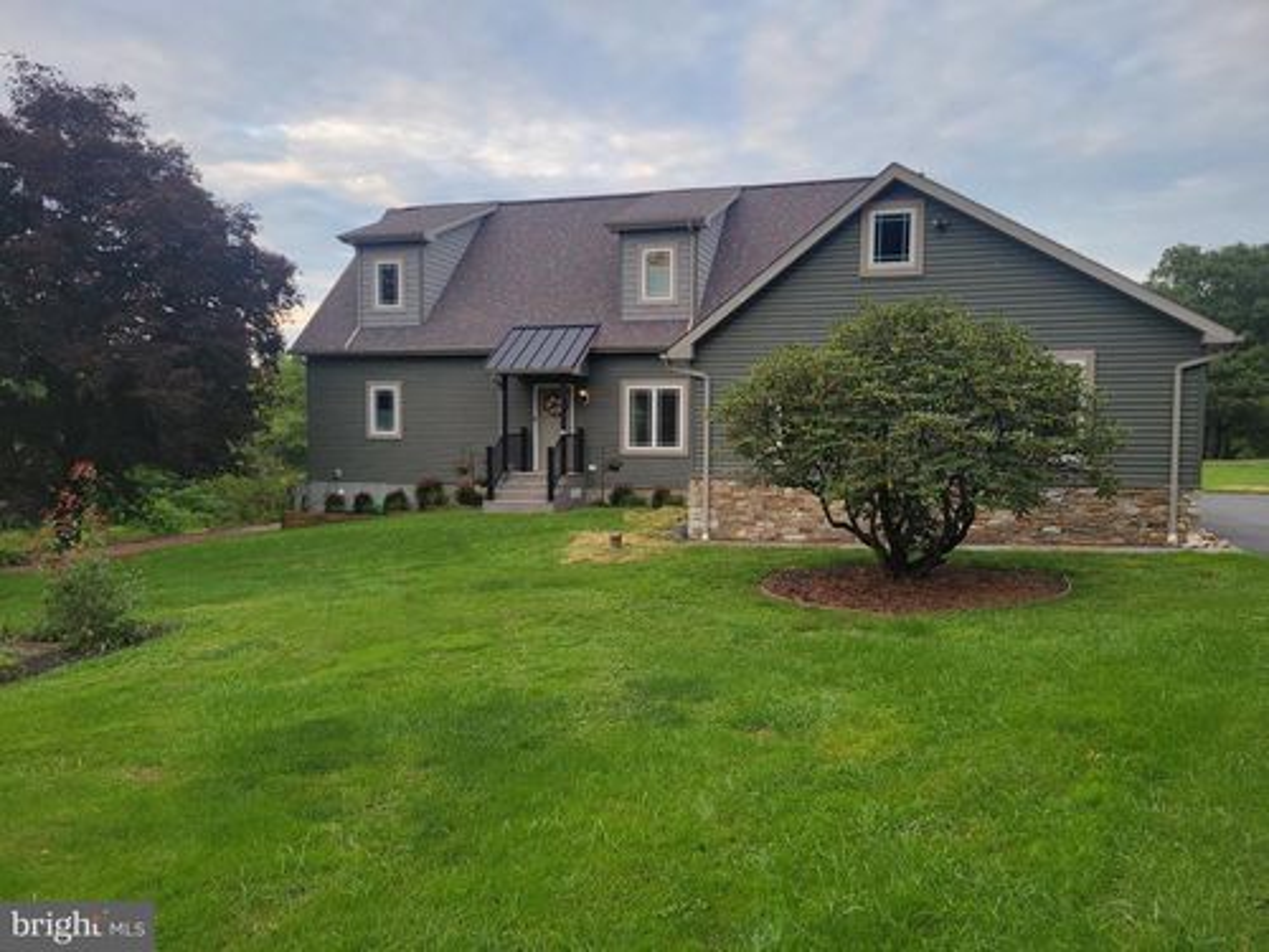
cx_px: 634
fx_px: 953
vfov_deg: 53.1
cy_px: 476
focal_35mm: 26
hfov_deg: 67.3
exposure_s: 1/134
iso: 40
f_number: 1.8
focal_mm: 5.4
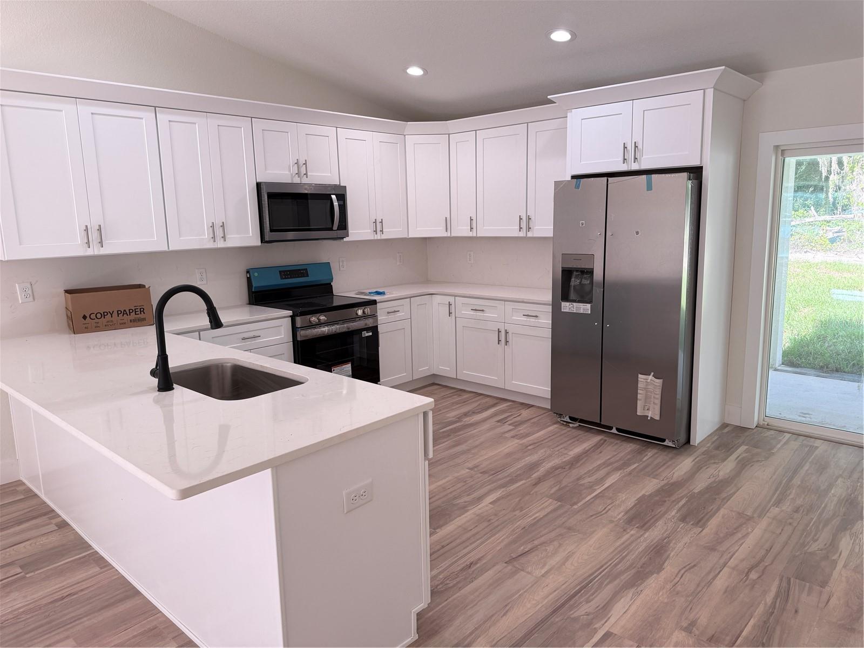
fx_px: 599
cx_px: 432
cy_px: 324
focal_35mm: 24
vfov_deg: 56.8
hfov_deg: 71.6
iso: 200
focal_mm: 6.76
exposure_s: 1/193
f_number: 1.78
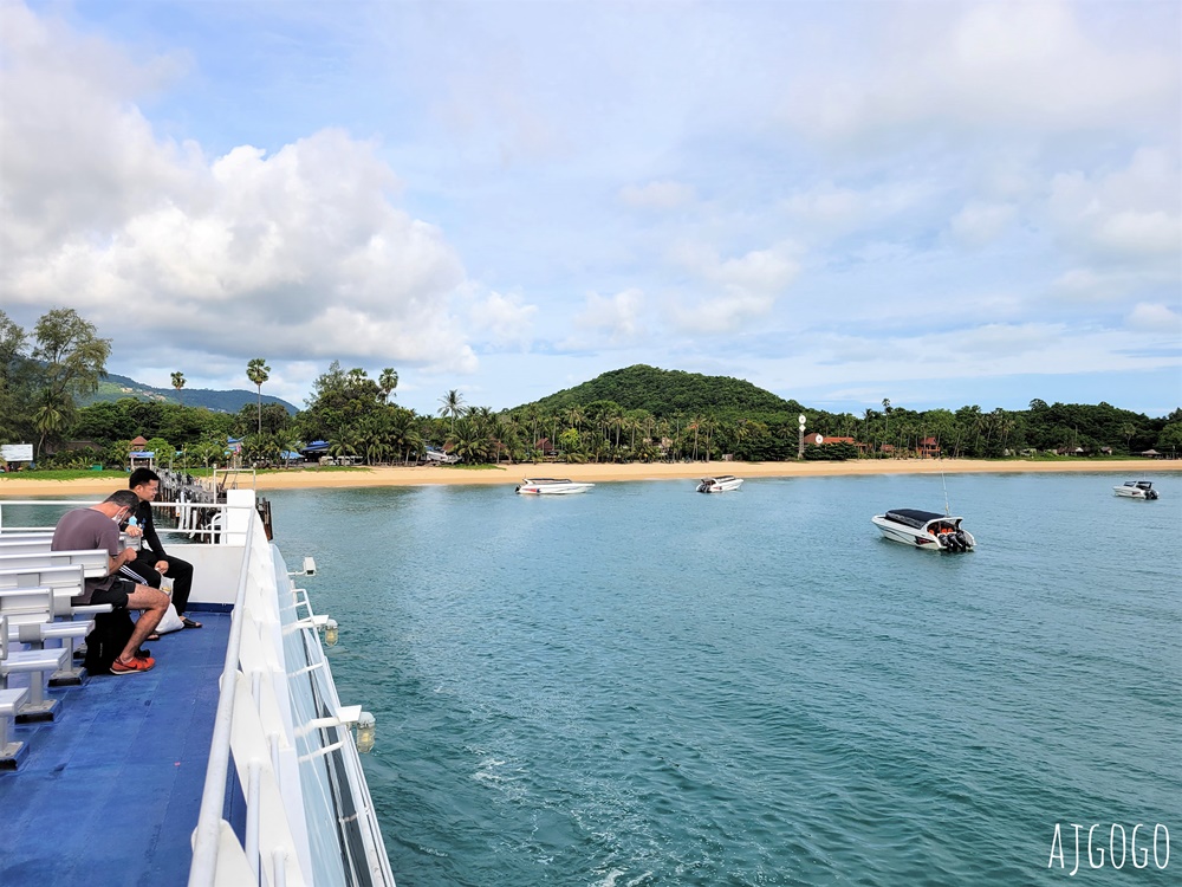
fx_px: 888
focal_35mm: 26
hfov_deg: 67.3
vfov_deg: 53.1
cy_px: 444
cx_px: 591
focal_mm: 5.4
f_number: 1.8
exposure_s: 1/2767
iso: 40
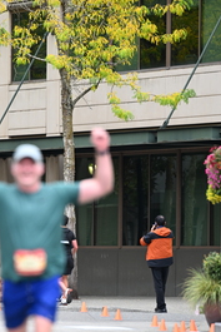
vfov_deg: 5.0
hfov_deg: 3.3
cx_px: 44
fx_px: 3816
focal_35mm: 415
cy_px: 234
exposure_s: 1/1600
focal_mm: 200
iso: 640
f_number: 2.8
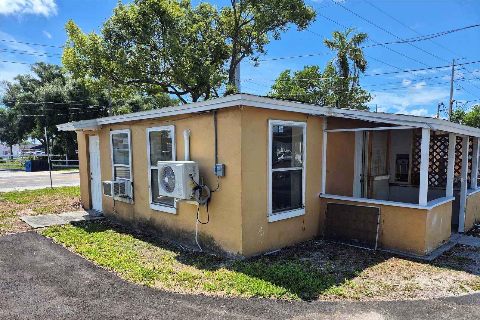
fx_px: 320
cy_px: 180
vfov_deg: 53.0
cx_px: 240
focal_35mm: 24
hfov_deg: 73.7
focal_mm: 5.4
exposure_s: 1/1468
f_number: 1.8
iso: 25
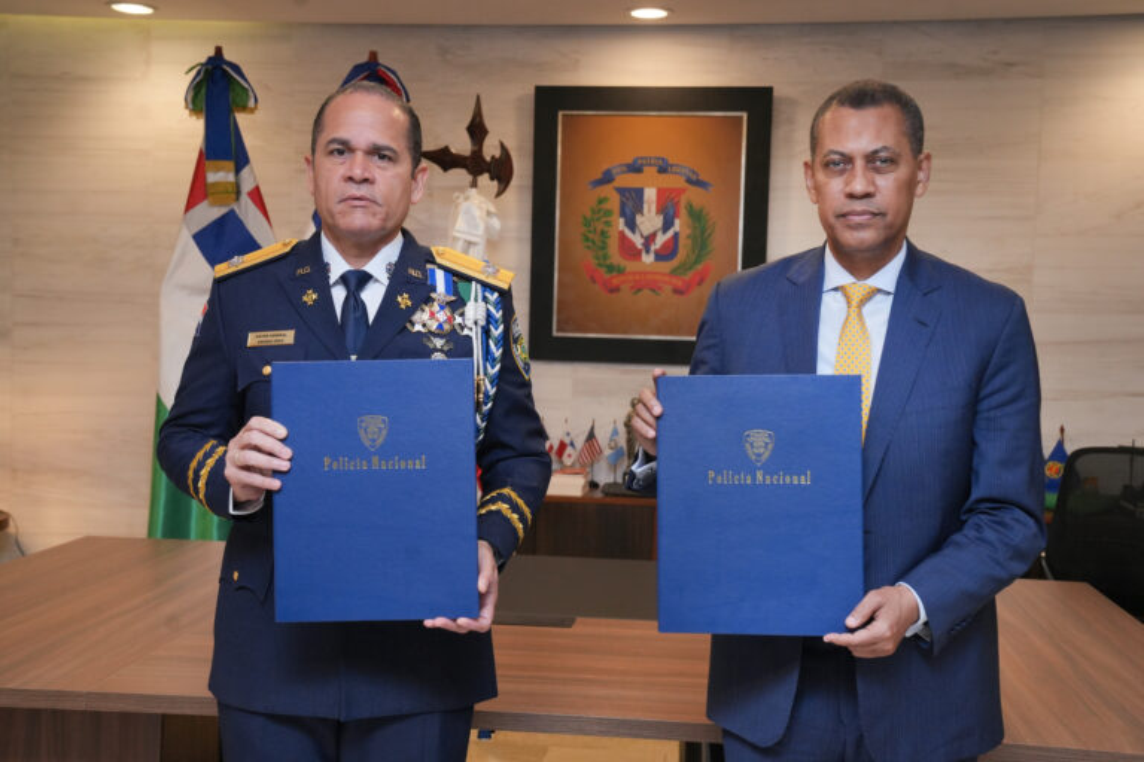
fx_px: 1462
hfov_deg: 42.7
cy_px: 381
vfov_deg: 29.2
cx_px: 572
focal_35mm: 46
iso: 1600
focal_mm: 46
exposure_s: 1/160
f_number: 5.6
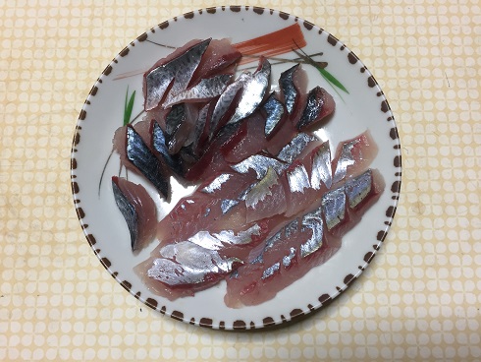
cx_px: 240
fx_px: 403
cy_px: 181
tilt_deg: -80.0
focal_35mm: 29
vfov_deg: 48.3
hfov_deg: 61.6
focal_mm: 4.15
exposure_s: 1/33
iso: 100
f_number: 2.2
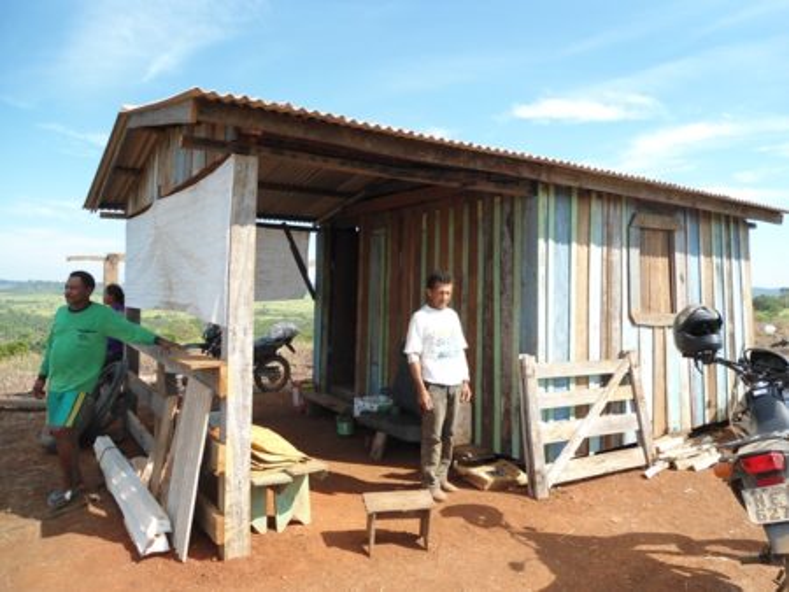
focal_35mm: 26
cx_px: 394
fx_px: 593
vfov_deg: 53.1
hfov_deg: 67.3
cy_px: 296
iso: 80
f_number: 2.8
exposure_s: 1/500
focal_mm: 4.7
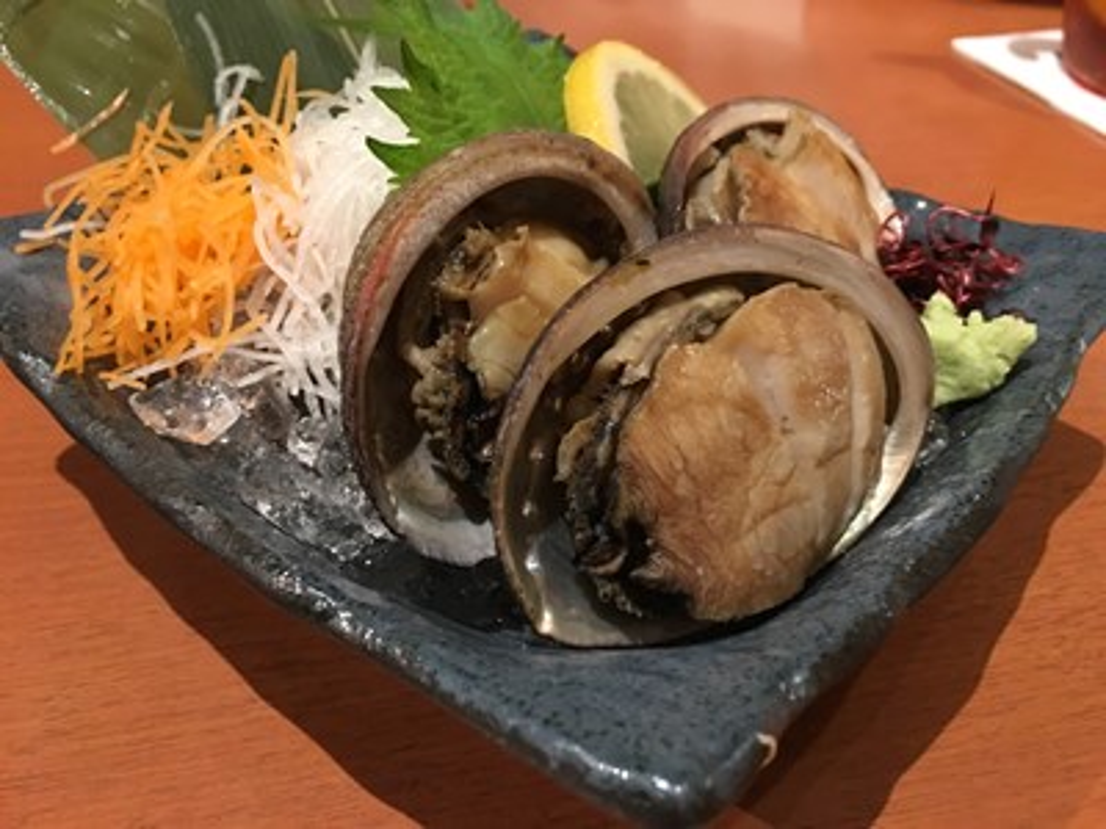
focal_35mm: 29
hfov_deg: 61.7
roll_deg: -2.1
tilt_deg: -39.6
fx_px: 927
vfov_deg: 48.2
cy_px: 414
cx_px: 553
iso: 80
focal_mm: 4.15
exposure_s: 1/4
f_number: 2.2
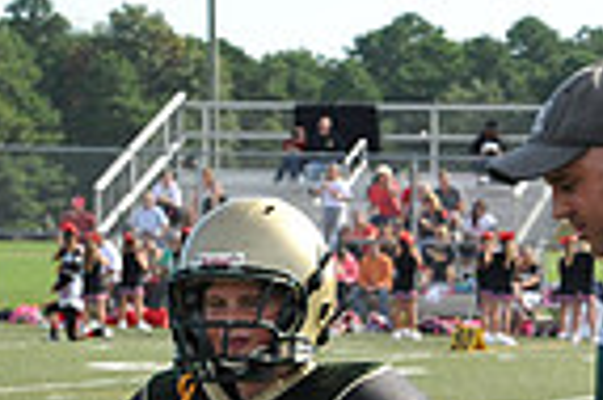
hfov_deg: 7.2
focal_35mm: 284
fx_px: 4752
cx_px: 662
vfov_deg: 4.8
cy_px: 669
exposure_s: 1/200
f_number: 8
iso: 200
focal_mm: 70
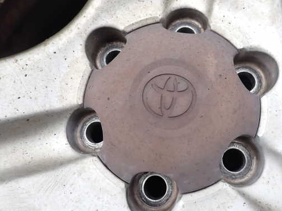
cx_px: 168
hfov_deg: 59.5
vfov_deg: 46.8
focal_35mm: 30
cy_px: 100
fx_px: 244
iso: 100
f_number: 2.8
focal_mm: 4.5
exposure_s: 1/500
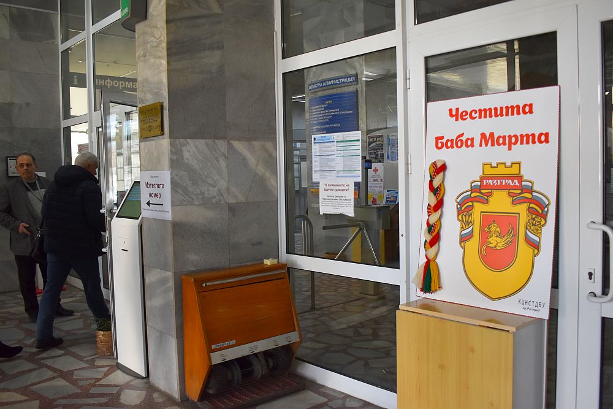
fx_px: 536
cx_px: 306
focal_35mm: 32
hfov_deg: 59.5
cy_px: 204
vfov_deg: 41.7
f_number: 3.8
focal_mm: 21
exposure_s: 1/125
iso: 900
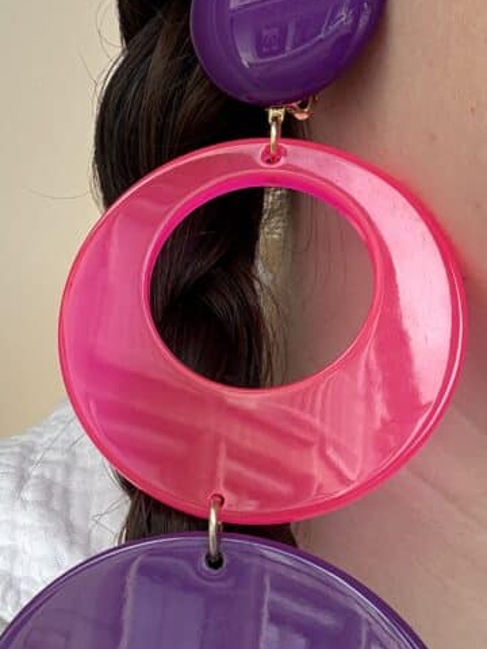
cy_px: 425
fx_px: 1201
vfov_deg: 30.1
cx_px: 43
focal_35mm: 64
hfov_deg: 22.3
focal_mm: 2.69
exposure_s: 1/121
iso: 25
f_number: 1.9
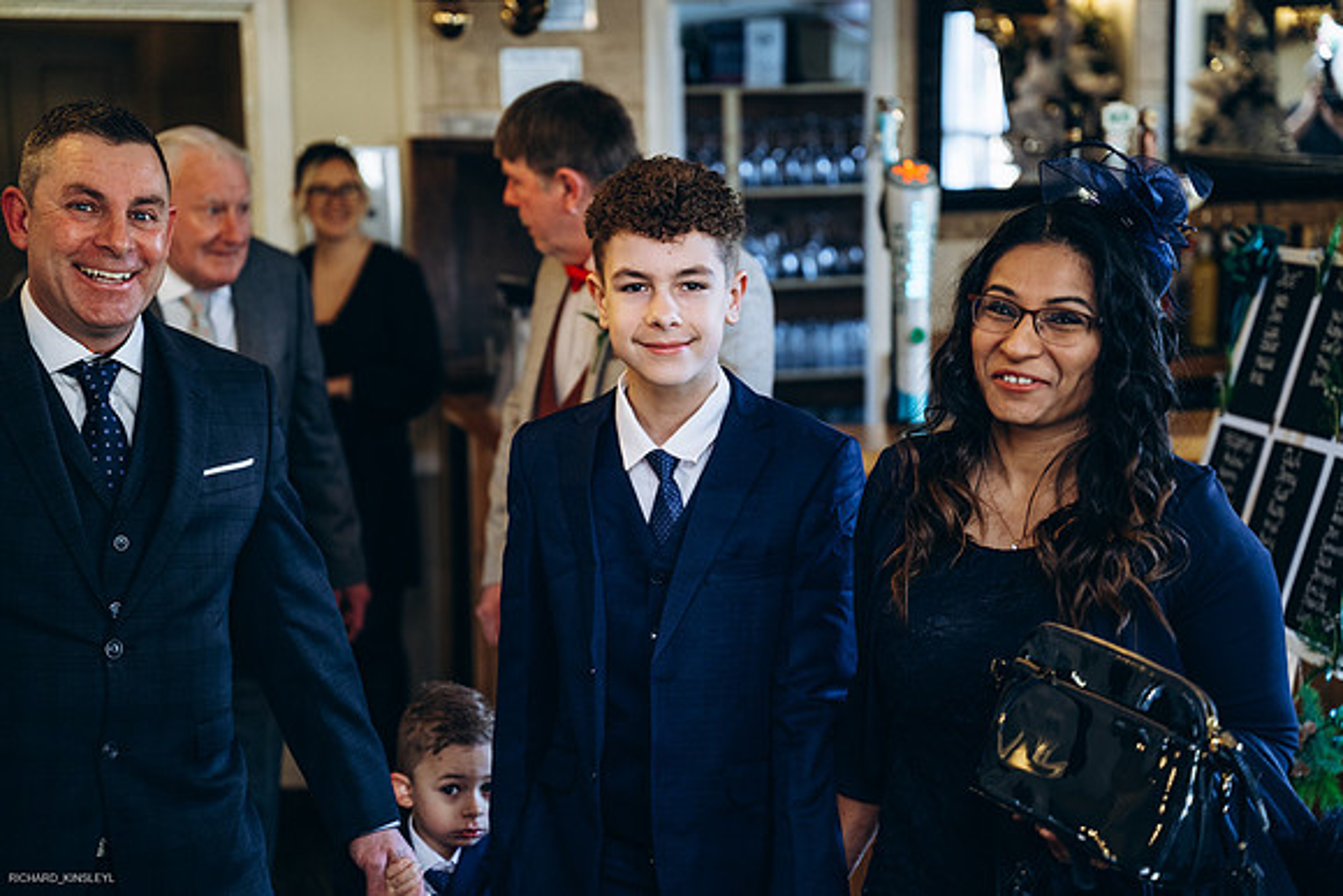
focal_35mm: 70
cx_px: 672
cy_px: 448
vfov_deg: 19.5
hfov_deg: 28.8
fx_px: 2612
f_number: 2.8
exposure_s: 1/125
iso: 800
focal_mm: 70
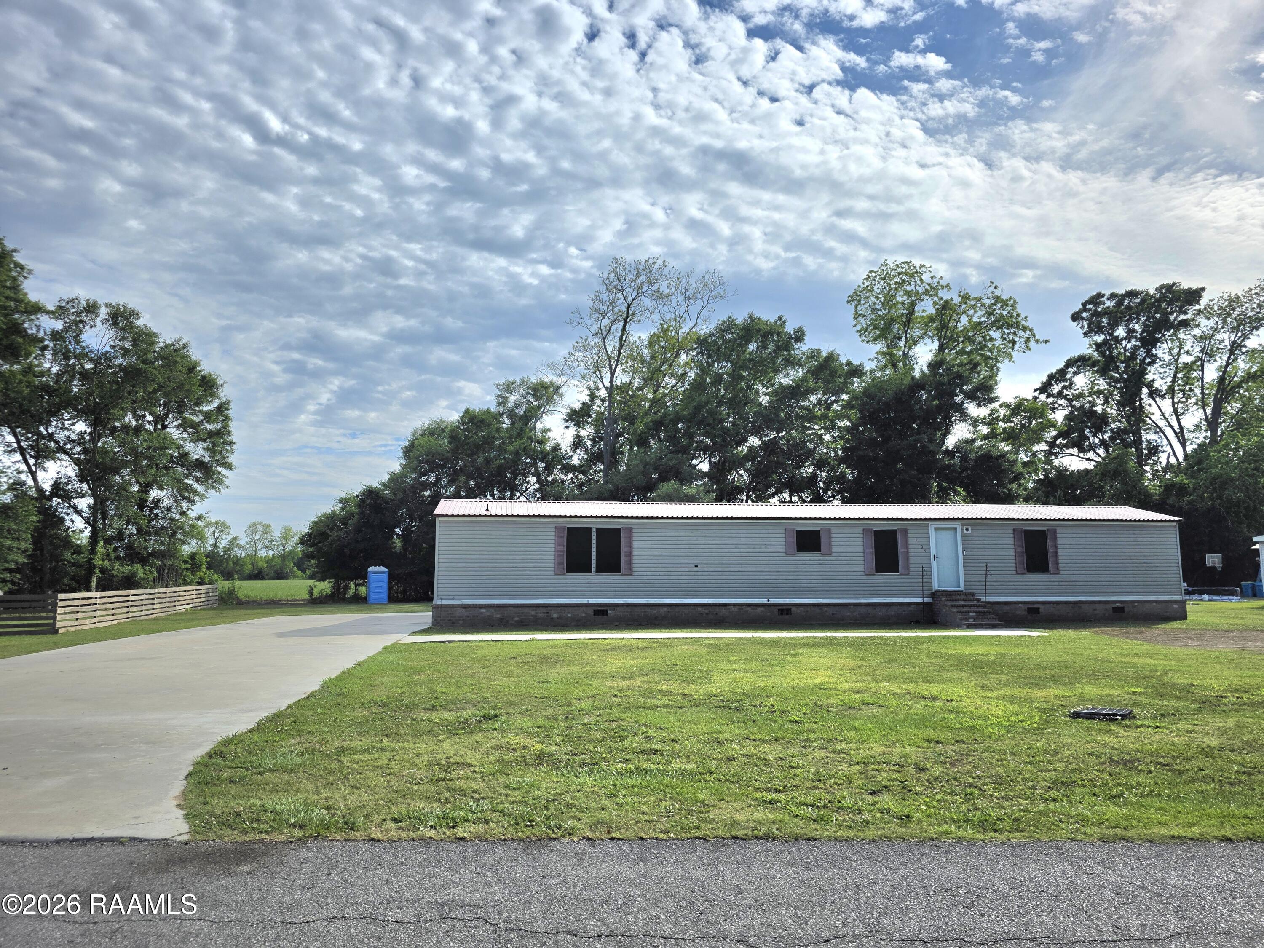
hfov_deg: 73.9
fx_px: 840
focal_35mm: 23
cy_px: 474
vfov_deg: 58.9
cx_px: 632
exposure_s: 1/10000
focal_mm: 6.3
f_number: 1.7
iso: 50
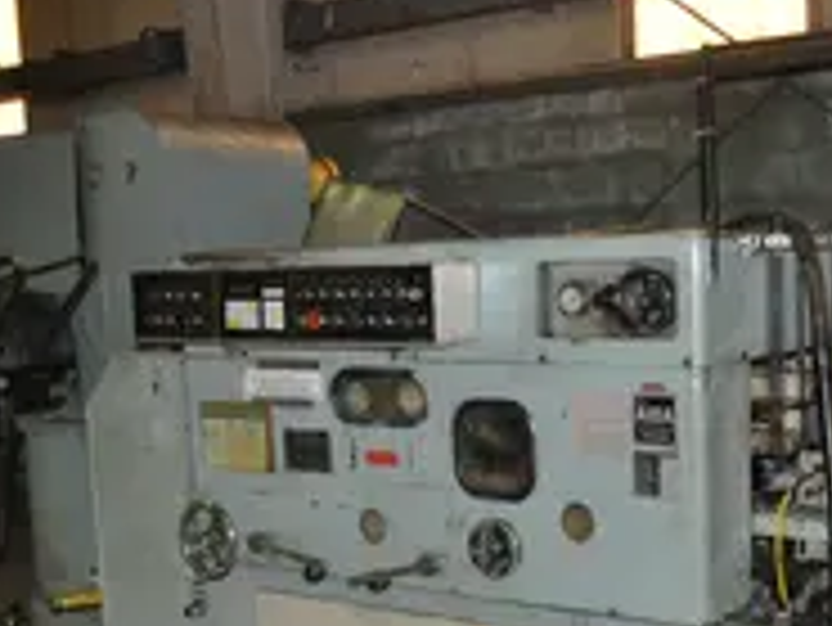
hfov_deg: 34.2
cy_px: 495
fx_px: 1347
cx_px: 499
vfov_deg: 25.7
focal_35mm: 56
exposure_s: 1/60
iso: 800
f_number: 3.5
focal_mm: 18
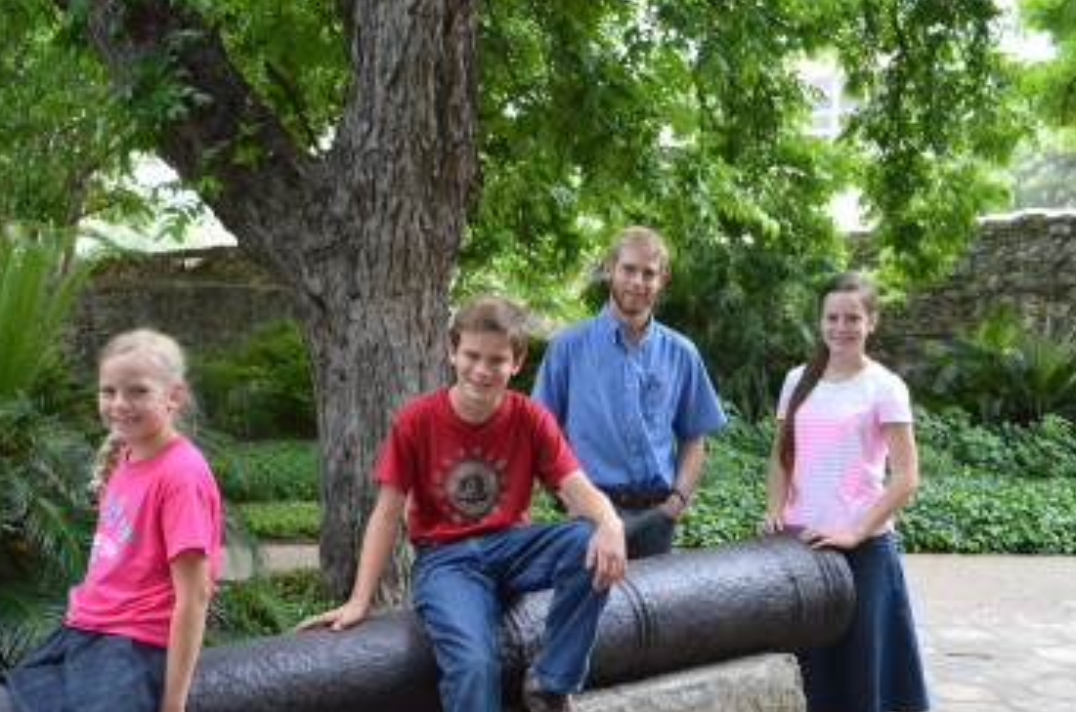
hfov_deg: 43.7
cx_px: 513
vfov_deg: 29.5
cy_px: 478
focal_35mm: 45
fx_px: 1342
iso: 400
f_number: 5
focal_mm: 22
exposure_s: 1/100
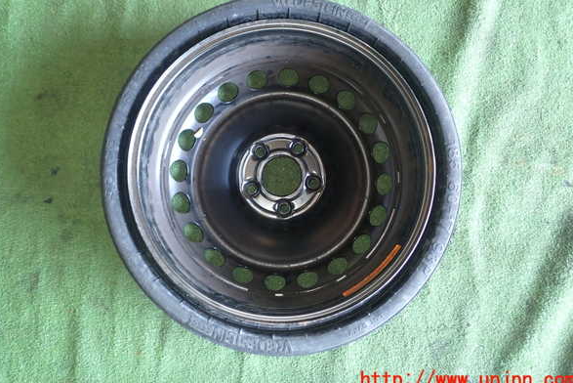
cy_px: 173
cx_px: 288
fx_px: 541
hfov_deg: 55.8
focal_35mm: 34
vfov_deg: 38.9
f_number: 2.4
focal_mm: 5.79
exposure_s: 1/30
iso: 200
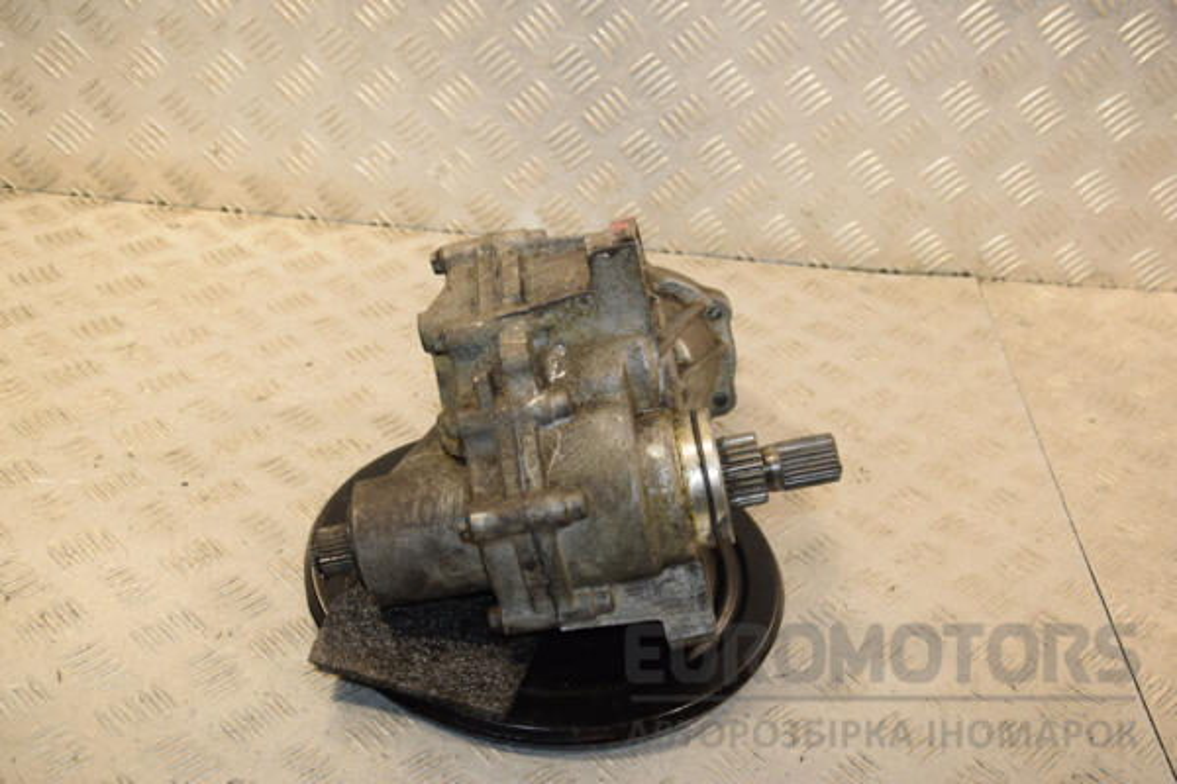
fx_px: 1569
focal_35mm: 48
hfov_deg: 41.1
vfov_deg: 28.1
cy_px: 392
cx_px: 588
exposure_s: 1/200
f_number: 6.3
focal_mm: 32
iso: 800
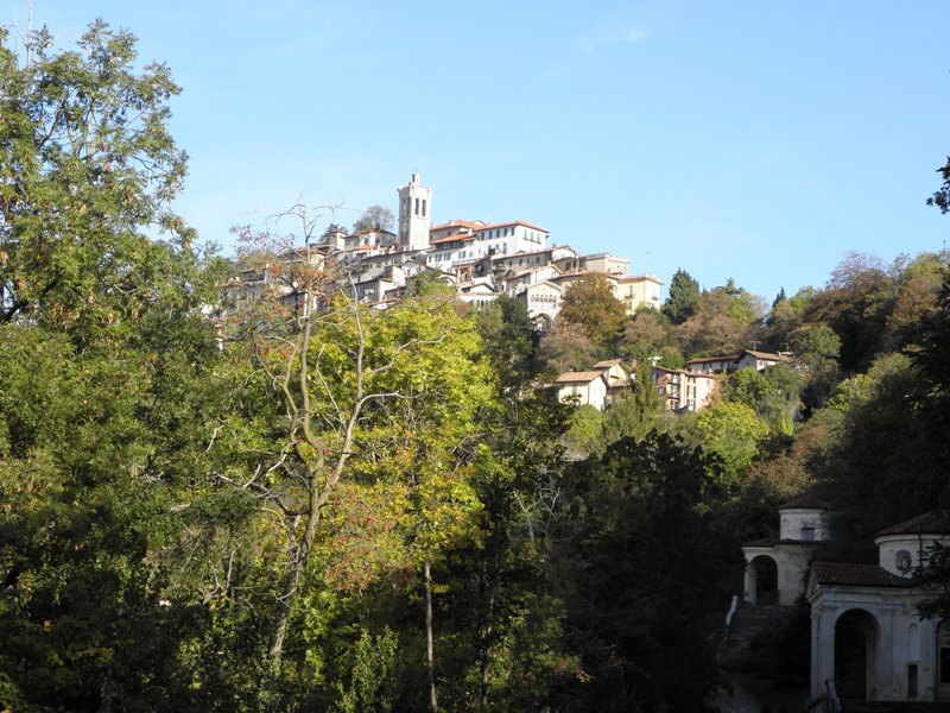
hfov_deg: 17.9
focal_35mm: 110
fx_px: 3019
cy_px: 356
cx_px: 475
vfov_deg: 13.5
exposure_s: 1/200
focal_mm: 19.73
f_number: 4.3
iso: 64
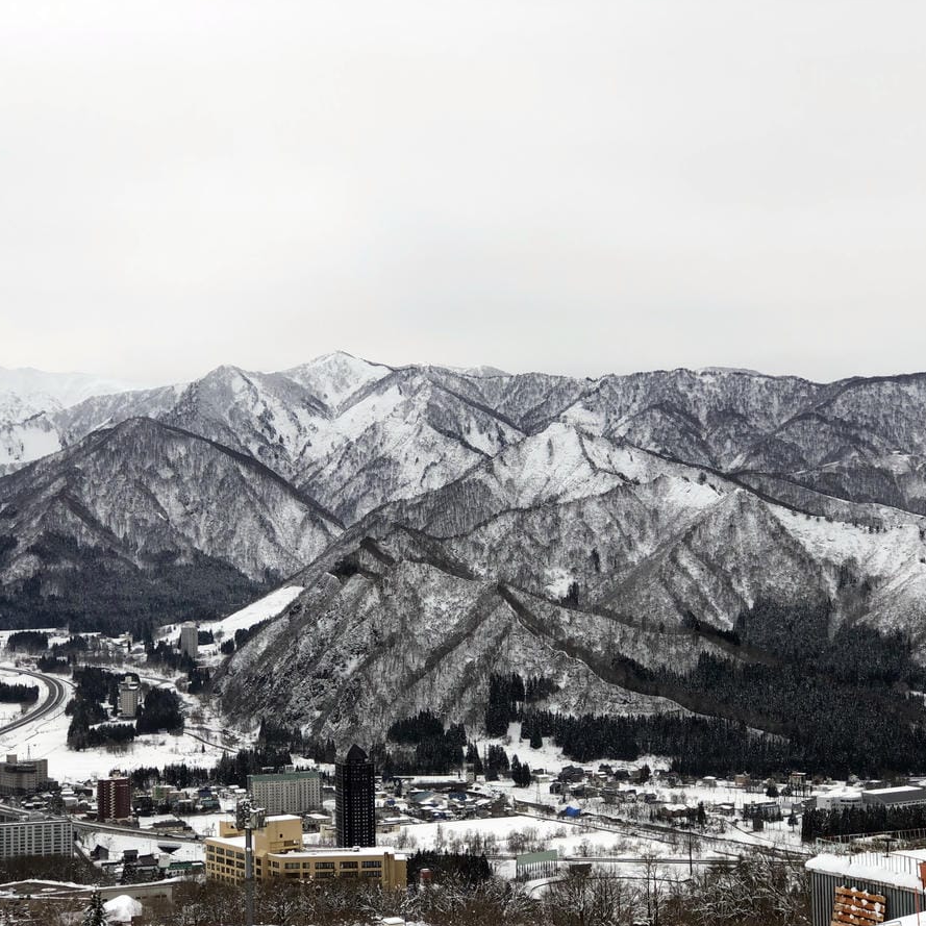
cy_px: 464
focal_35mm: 68
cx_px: 408
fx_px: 2058
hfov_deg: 25.3
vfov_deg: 25.4
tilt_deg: +2.5
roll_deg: +0.8
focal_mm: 6.6
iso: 20
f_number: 2.8
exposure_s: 1/727
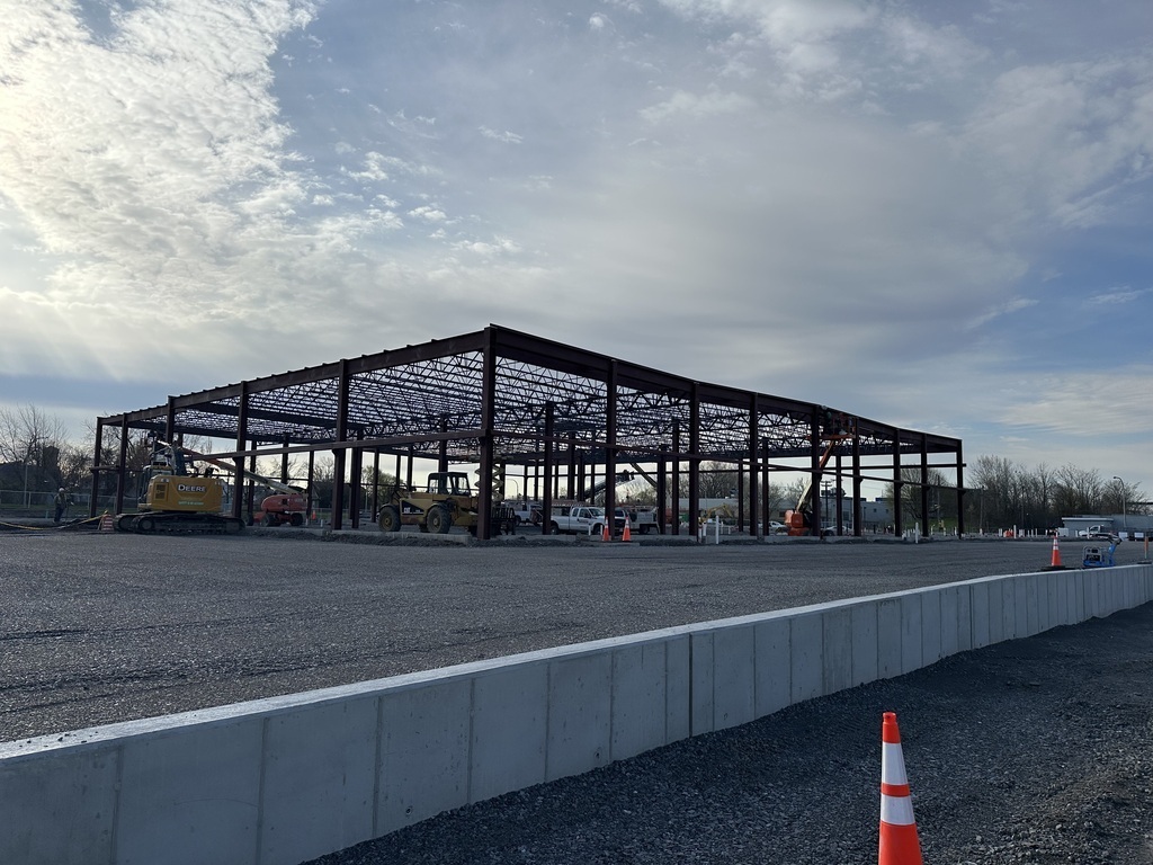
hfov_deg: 71.6
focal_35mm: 24
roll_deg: -1.0
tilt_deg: +5.1
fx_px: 799
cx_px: 576
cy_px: 432
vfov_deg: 56.8
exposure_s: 1/8197
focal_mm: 6.86
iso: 80
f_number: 1.78
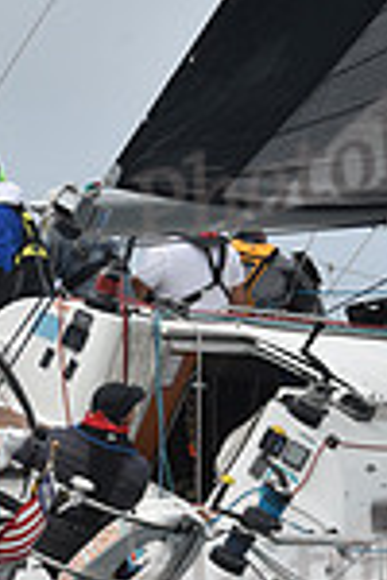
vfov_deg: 6.5
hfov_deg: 4.3
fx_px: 5127
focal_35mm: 318
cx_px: -68
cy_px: 406
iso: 250
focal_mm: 82
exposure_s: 1/800
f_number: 10
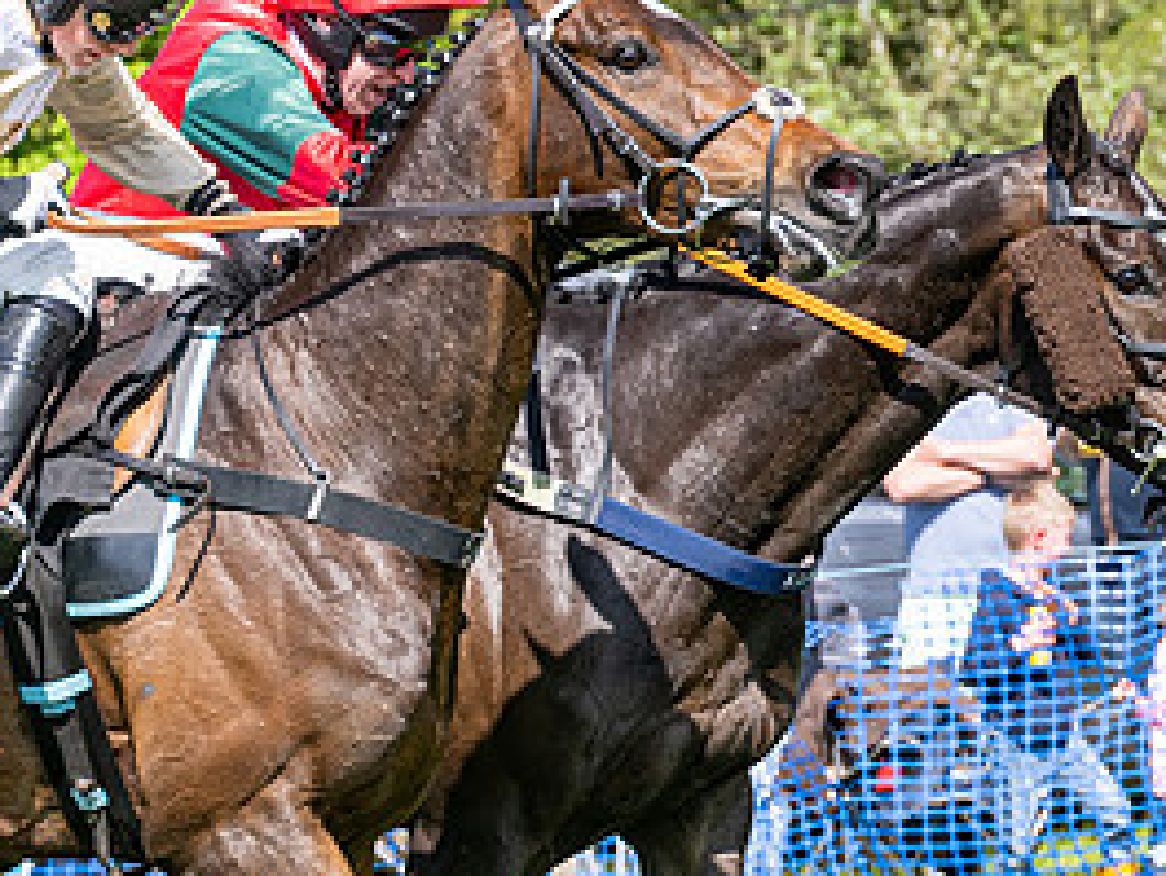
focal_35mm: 259
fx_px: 8728
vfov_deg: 5.7
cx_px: 590
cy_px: 761
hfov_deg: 7.6
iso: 400
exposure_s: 1/2500
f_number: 4
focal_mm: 98
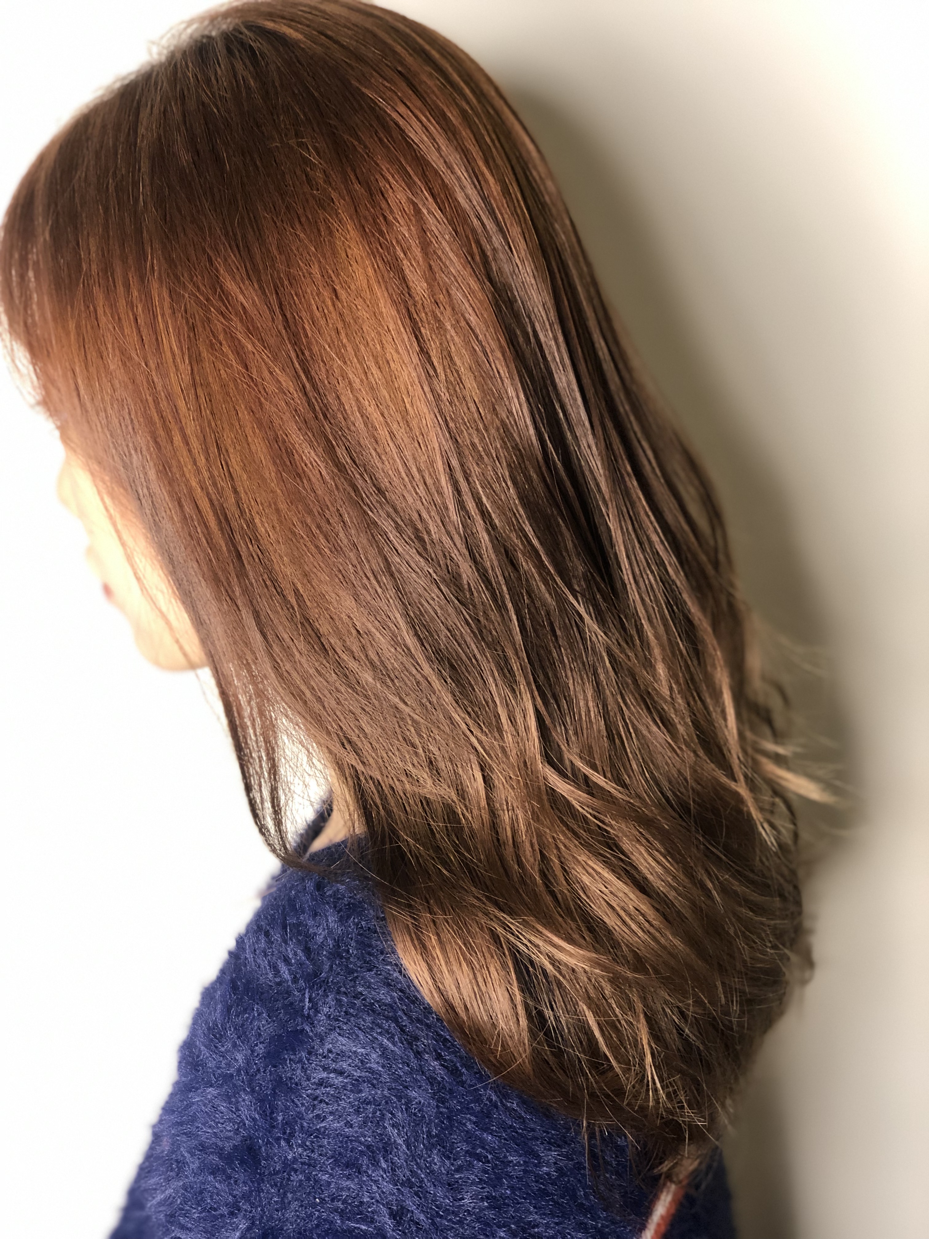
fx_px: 1861
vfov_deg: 36.8
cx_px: 464
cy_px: 620
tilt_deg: -11.2
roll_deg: +8.5
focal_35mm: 52
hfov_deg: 28.0
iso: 125
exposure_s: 1/33
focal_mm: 6
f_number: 2.4
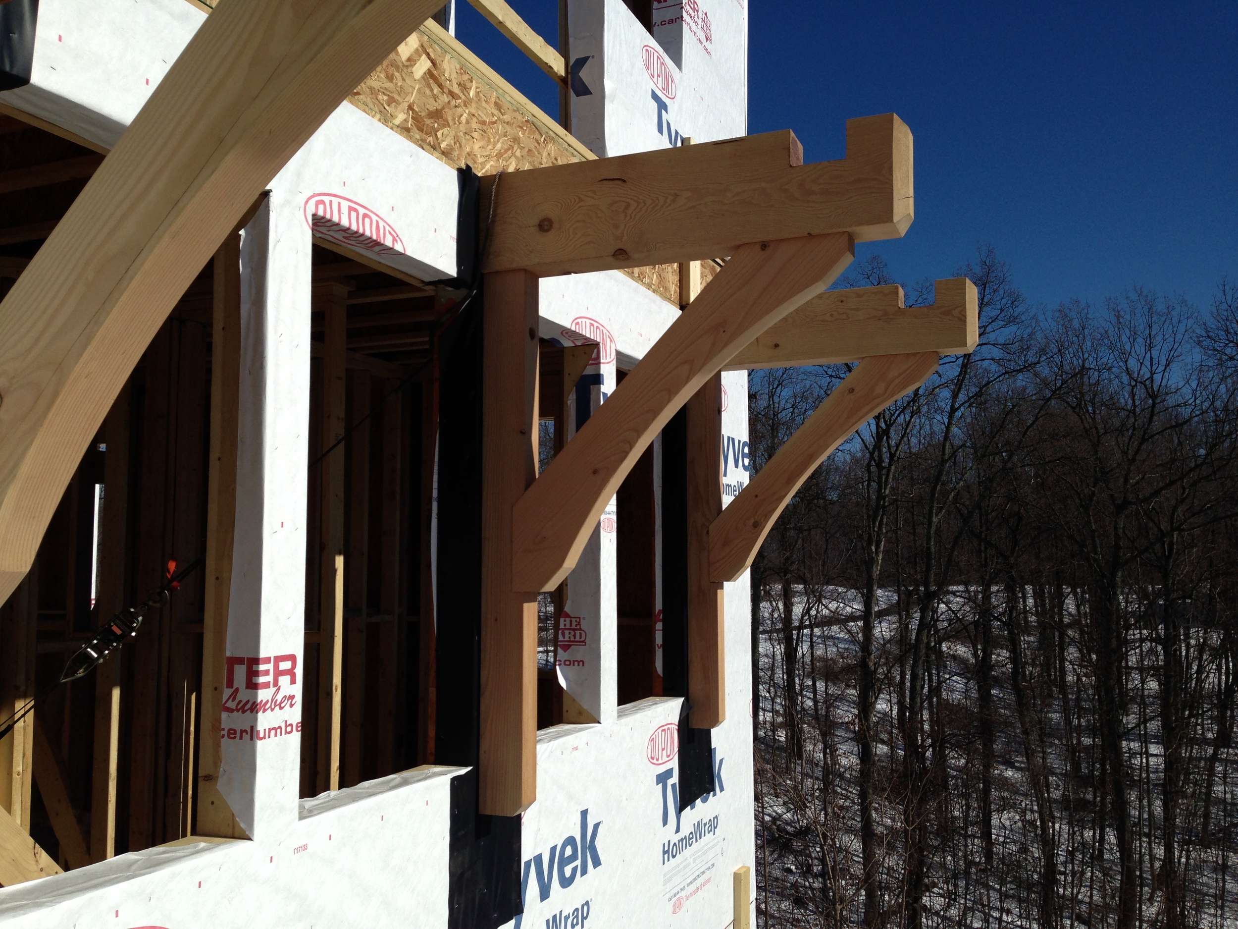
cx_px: 619
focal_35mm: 33
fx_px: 1180
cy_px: 464
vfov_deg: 42.9
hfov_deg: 55.4
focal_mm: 4.12
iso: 64
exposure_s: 1/4184
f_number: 2.4
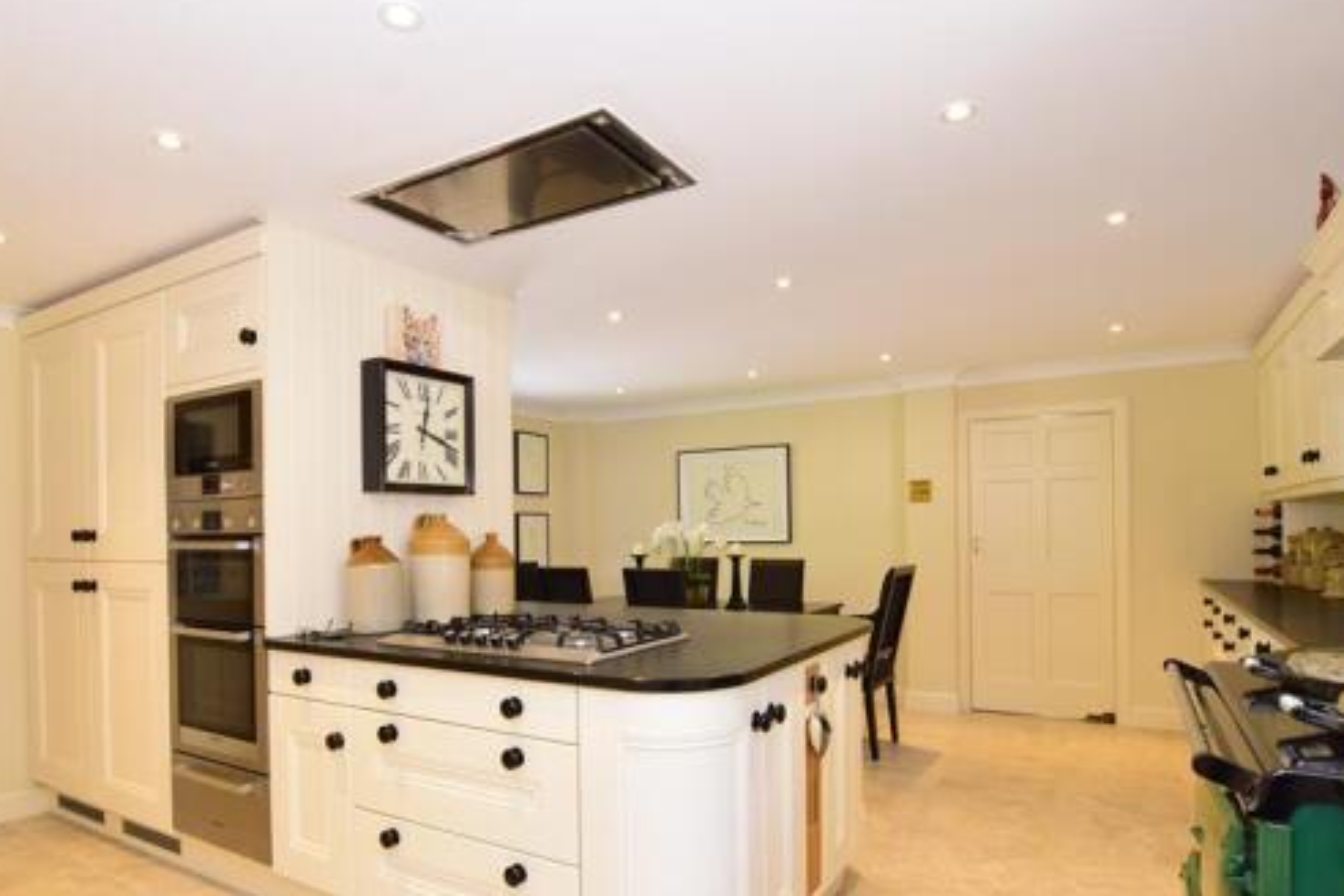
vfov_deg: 61.4
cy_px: 534
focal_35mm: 20
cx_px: 617
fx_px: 747
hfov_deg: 83.8
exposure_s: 1/30
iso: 640
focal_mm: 10
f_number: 6.3
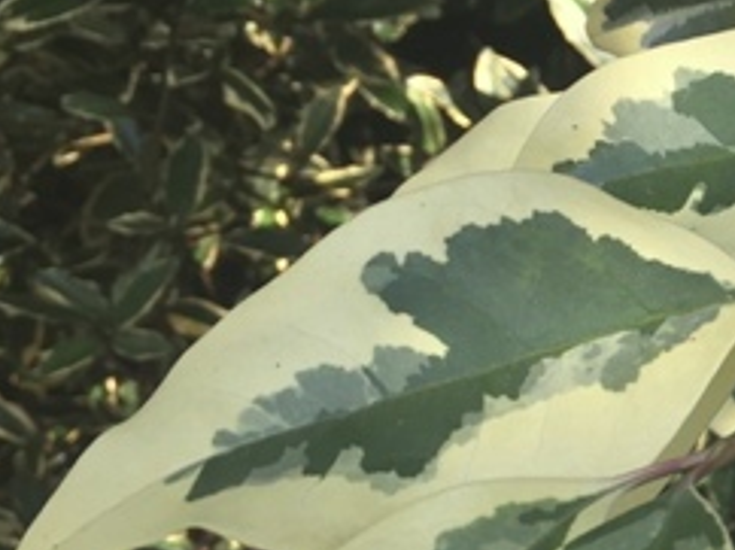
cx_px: 1027
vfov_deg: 16.0
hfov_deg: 19.6
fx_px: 1909
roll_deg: -4.2
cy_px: 576
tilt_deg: -20.2
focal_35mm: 90
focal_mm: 4.15
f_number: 2.2
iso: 32
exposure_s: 1/120
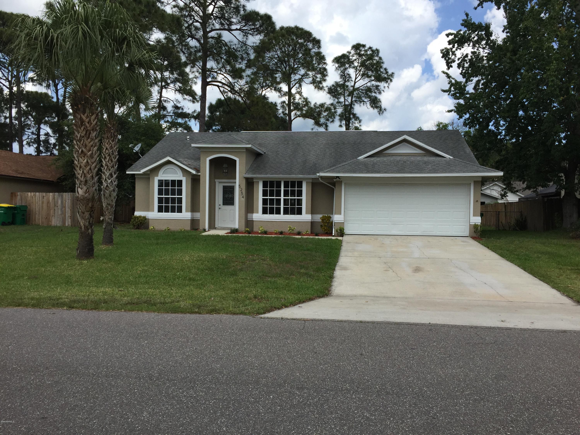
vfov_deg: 48.2
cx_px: 290
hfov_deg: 61.7
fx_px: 486
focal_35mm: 29
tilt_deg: +1.5
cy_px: 218
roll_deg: -2.5
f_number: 2.2
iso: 32
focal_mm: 4.15
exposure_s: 1/1721
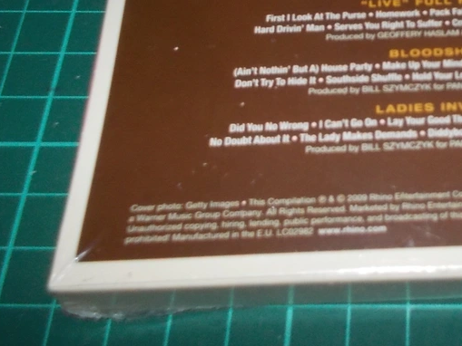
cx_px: 428
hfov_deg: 31.9
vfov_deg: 25.1
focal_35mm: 57
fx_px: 761
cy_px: 57
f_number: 3.3
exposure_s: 1/30
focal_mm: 4.1
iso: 200
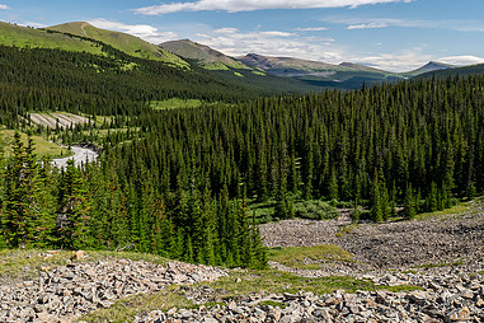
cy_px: 135
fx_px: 511
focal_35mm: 38
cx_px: 198
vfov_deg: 35.0
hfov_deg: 50.4
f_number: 8
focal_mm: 12
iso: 200
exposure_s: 1/160
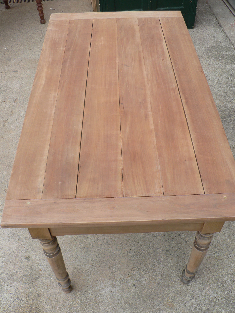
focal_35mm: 36
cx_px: 118
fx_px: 326
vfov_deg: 51.4
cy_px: 156
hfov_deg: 39.7
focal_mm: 6
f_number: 2.8
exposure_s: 1/200
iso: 80
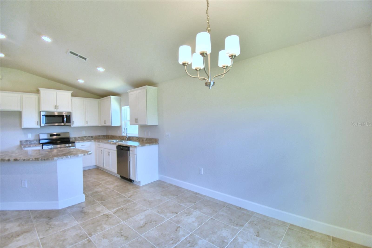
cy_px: 124
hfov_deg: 100.4
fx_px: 155
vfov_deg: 77.3
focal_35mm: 15
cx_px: 186
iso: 200
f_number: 4.5
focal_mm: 10
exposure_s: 1/160
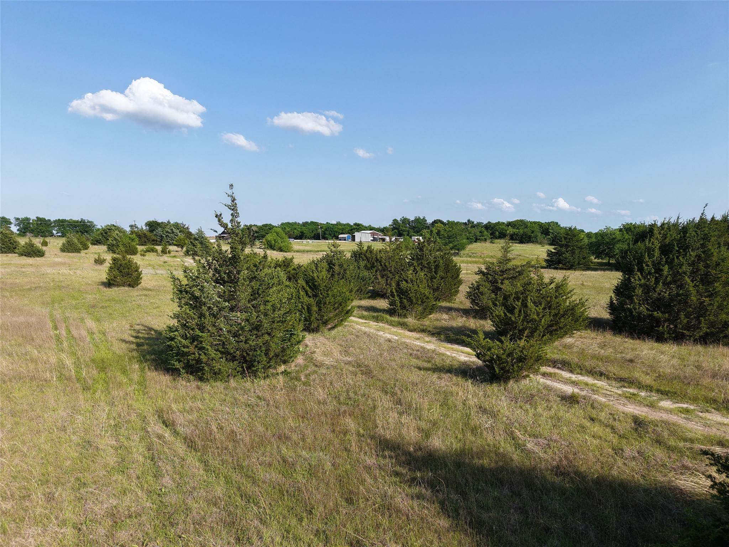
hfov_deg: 71.6
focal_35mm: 24
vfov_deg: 56.8
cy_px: 274
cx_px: 364
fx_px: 505
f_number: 1.8
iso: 130
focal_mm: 8.67
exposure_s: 1/2500
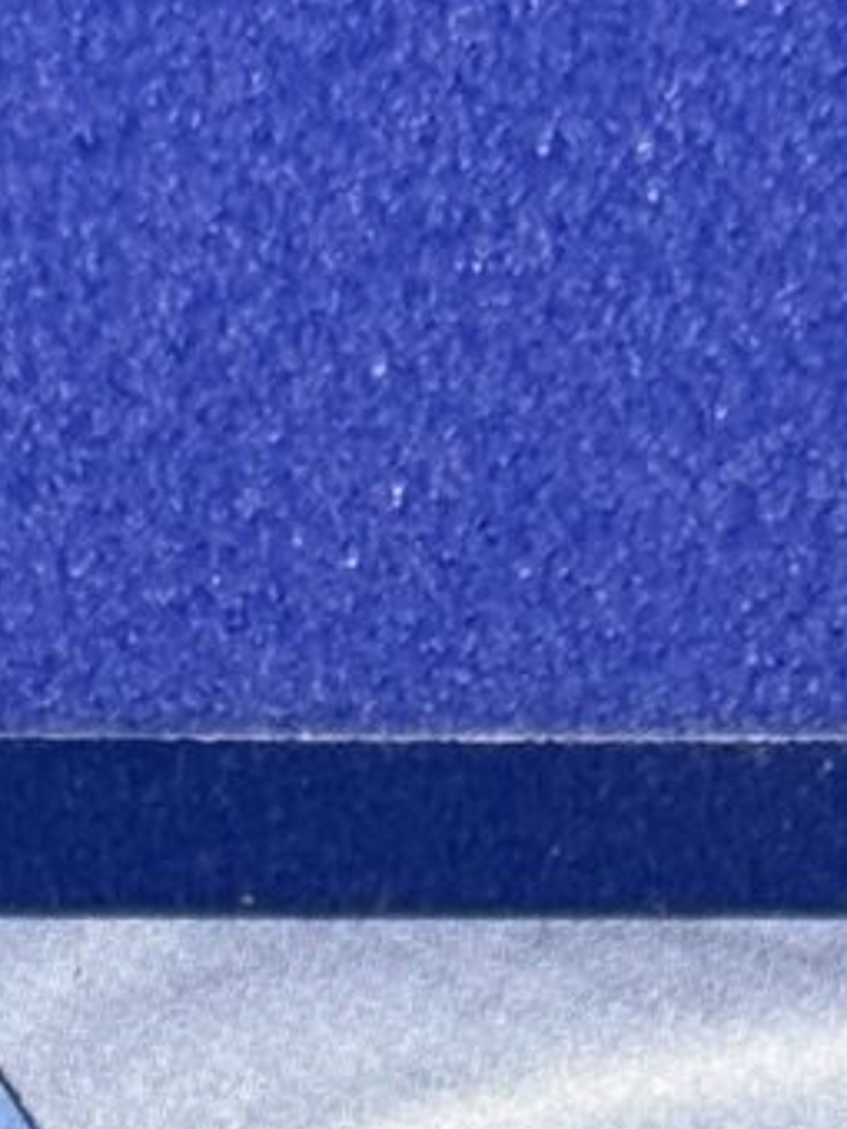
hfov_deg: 4.1
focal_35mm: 361
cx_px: -17
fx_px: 11777
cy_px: 2985
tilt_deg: -11.4
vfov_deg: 5.3
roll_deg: -1.0
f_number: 1.78
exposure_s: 1/104
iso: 80
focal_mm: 6.76
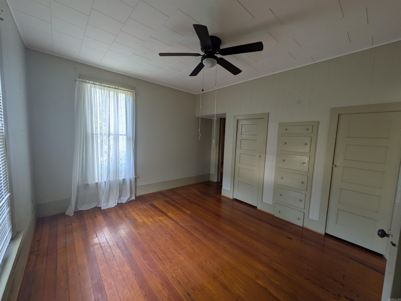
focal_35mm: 14
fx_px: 162
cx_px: 200
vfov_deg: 85.7
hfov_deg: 102.0
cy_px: 150
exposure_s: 1/60
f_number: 2.2
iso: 55
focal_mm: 1.83
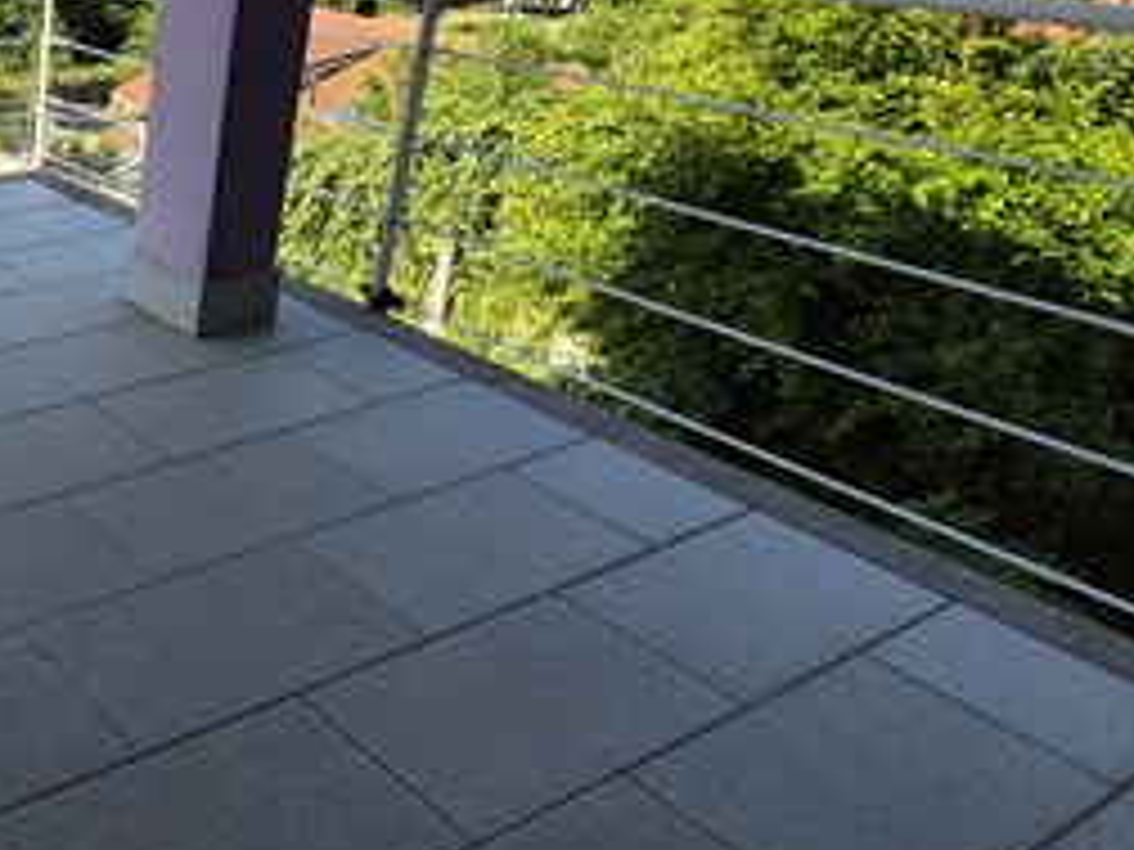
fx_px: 1016
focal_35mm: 31
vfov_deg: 44.2
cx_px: -207
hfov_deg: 41.3
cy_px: 234
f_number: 2.2
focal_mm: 2.2
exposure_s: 1/1996
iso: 80
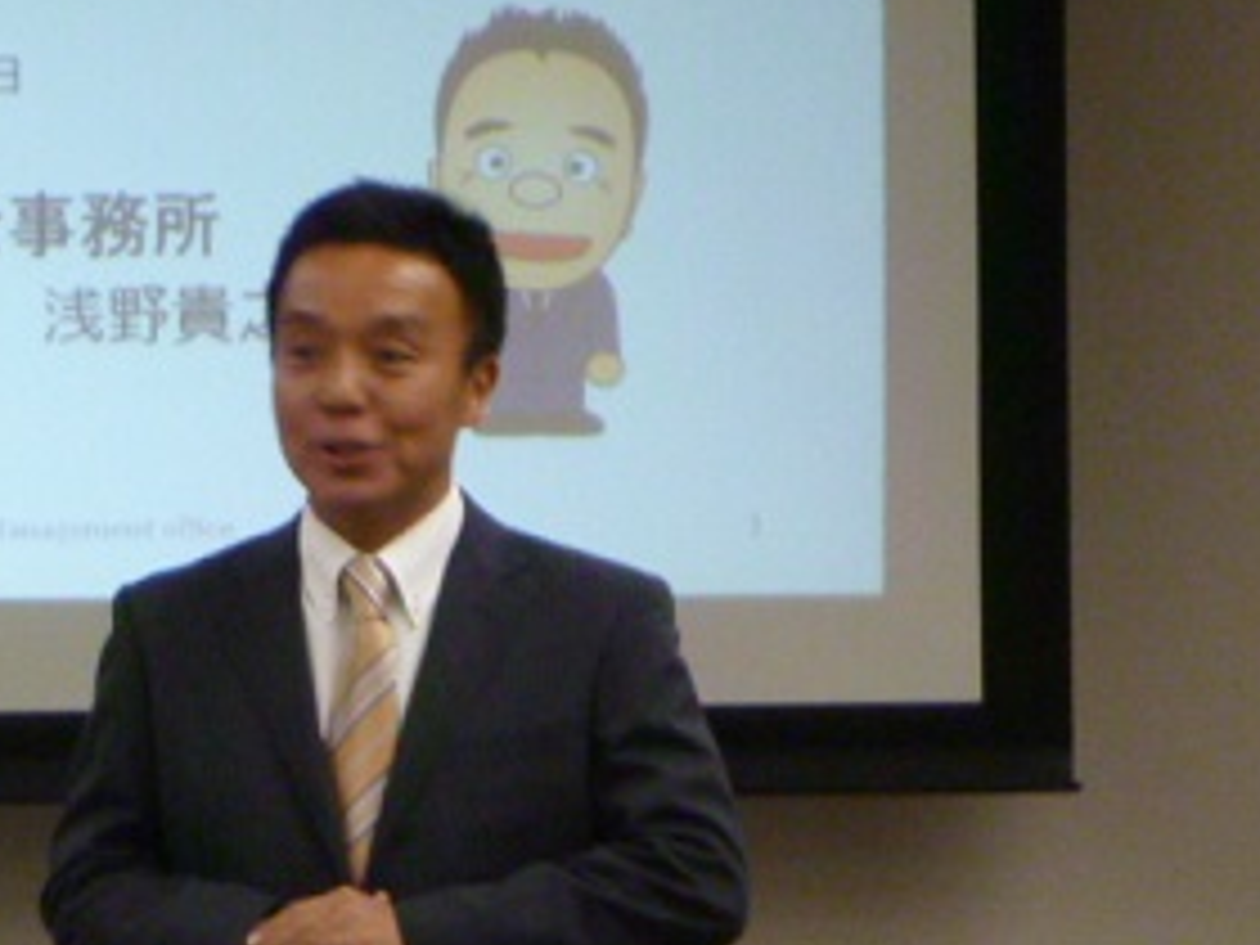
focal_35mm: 377
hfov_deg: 5.3
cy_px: 648
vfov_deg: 3.9
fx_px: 13723
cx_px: 382
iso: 400
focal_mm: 22.5
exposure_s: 1/25
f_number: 5.9
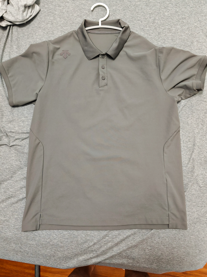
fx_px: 215
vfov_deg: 65.3
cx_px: 104
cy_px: 138
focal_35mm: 27
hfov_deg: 51.4
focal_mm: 7.62
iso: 800
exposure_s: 1/50
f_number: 1.6
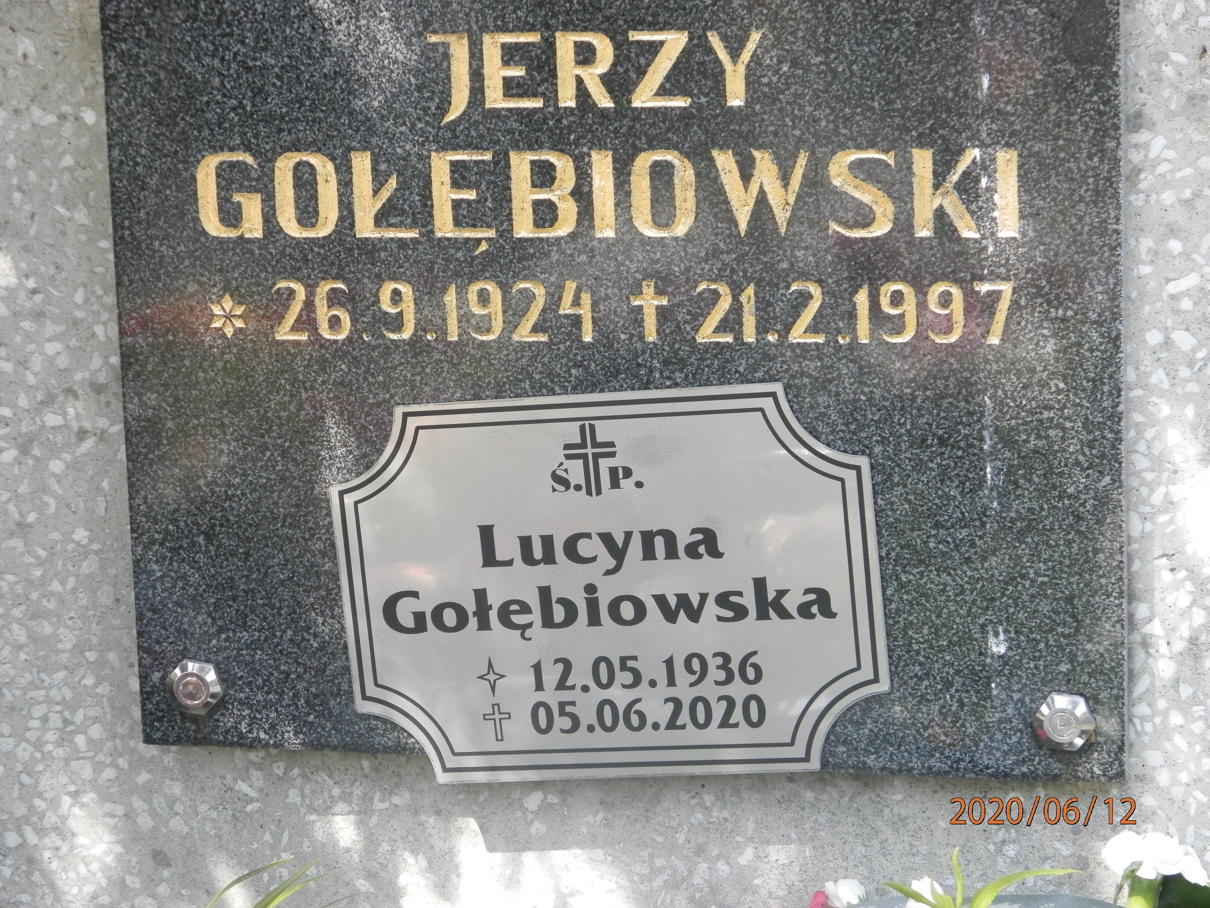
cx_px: 605
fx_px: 3705
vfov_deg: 14.0
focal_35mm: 106
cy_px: 454
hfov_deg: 18.5
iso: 200
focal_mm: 19
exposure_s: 1/100
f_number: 4.5
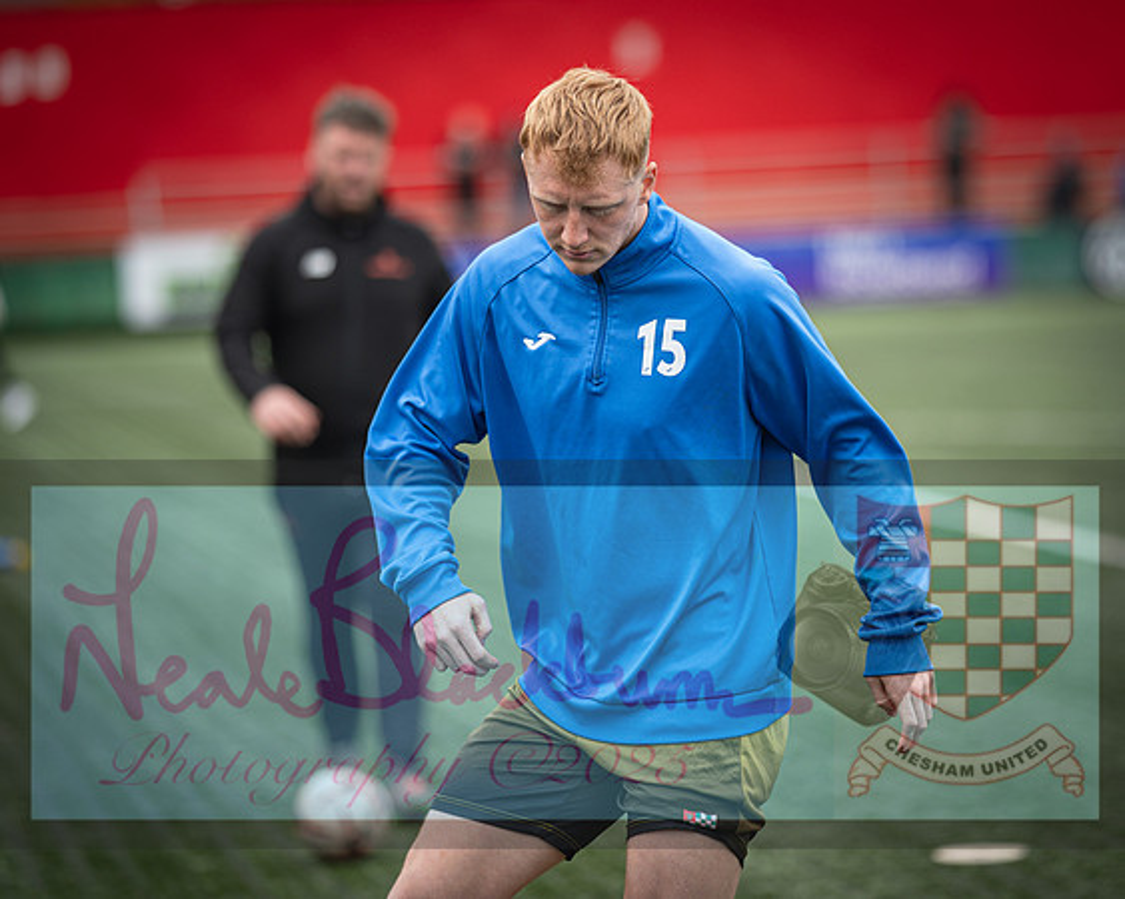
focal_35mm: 191
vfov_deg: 8.1
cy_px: 337
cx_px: 616
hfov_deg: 10.1
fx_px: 6341
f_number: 1.8
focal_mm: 135
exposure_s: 1/1900
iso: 100
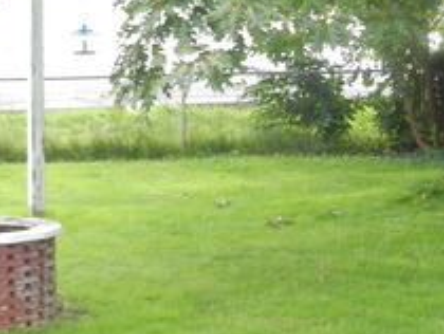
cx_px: 349
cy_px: 80
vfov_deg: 10.8
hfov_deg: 14.3
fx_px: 1759
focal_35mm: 137
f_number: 4.2
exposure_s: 1/100
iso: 160
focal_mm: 8.2
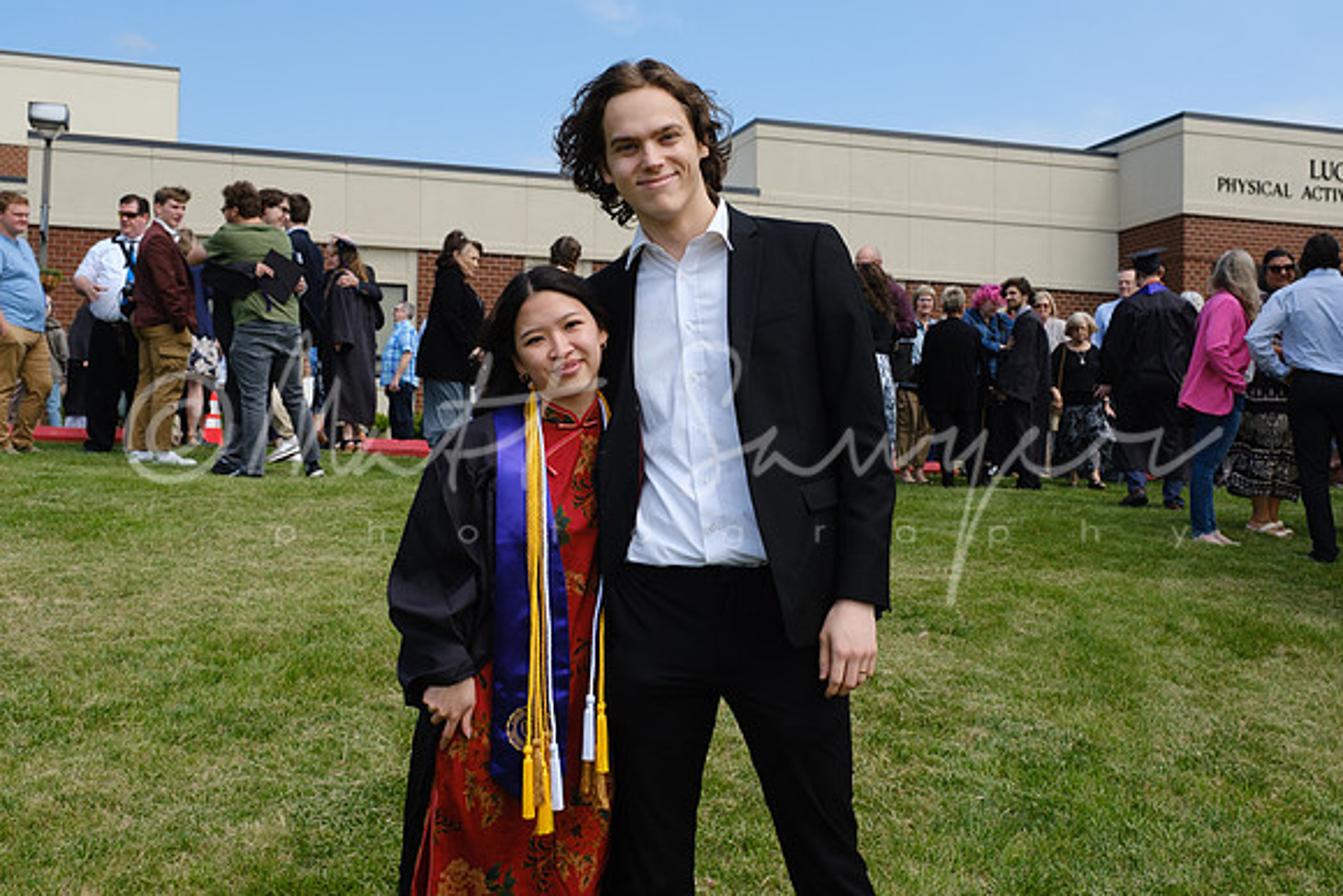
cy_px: 448
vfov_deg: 32.6
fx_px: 1530
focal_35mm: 41
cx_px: 672
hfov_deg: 47.4
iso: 200
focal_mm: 27.4
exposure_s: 1/500
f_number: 5.6
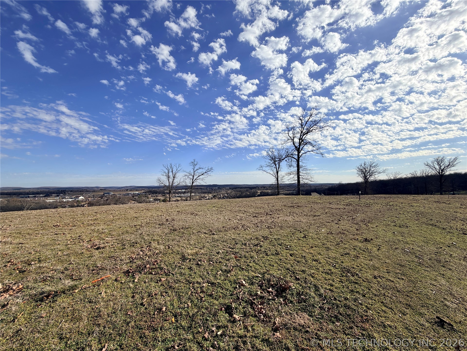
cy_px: 176
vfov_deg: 85.7
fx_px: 189
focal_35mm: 14
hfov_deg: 102.1
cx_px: 234
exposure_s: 1/1464
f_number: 2.2
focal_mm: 2.22
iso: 20
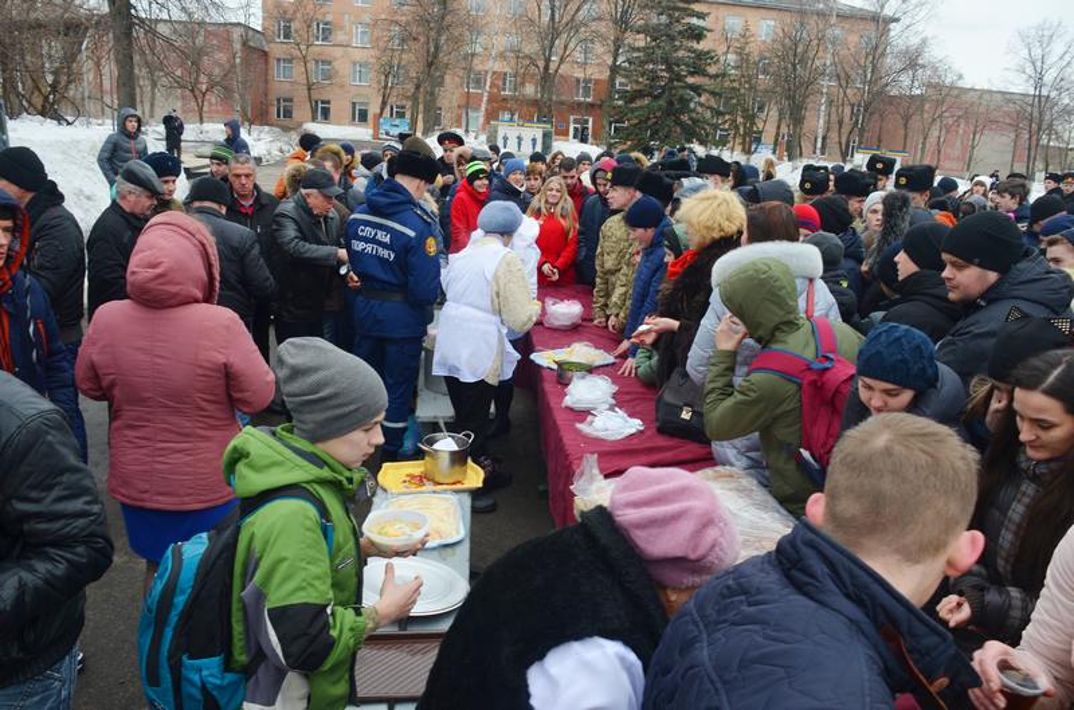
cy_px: 355
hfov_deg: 67.5
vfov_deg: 47.7
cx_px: 537
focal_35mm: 27
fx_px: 803
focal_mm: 18
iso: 200
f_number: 6.3
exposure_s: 1/160
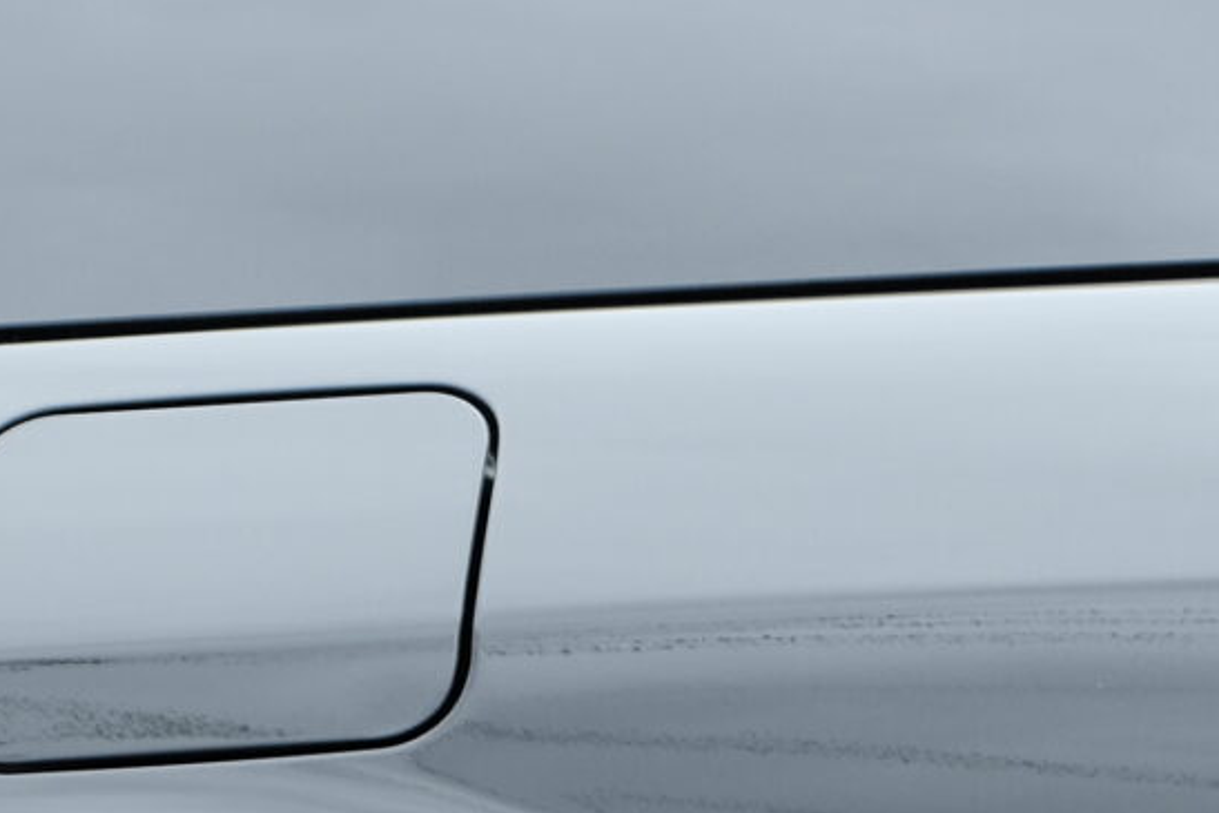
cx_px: 1166
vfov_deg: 5.2
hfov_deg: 7.8
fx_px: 8873
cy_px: 1360
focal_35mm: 262
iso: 400
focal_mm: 37.4
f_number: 5
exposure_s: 1/150
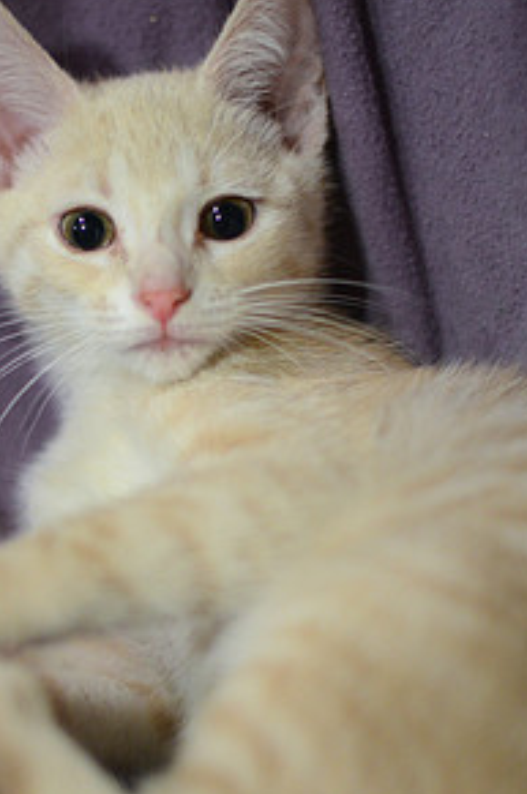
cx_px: 164
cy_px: 464
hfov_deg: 11.8
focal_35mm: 116
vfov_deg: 17.7
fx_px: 2556
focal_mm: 50
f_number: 1.6
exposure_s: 1/160
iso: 1600
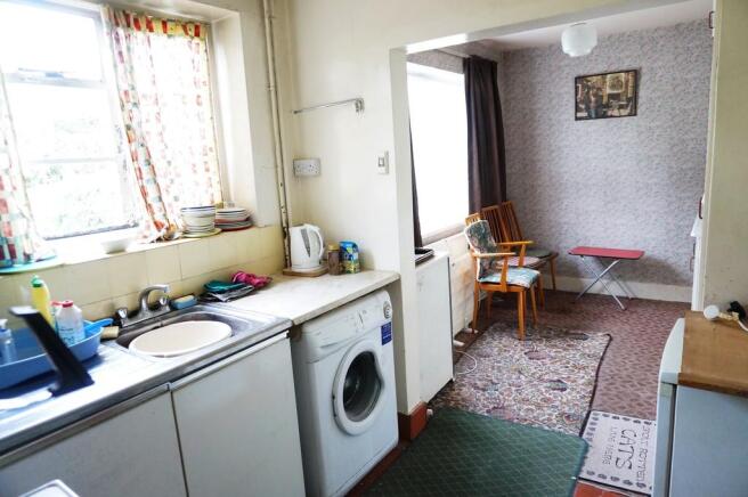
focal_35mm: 24
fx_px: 498
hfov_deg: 73.8
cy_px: 248
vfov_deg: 53.0
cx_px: 374
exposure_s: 1/160
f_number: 3.5
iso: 2000
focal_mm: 16
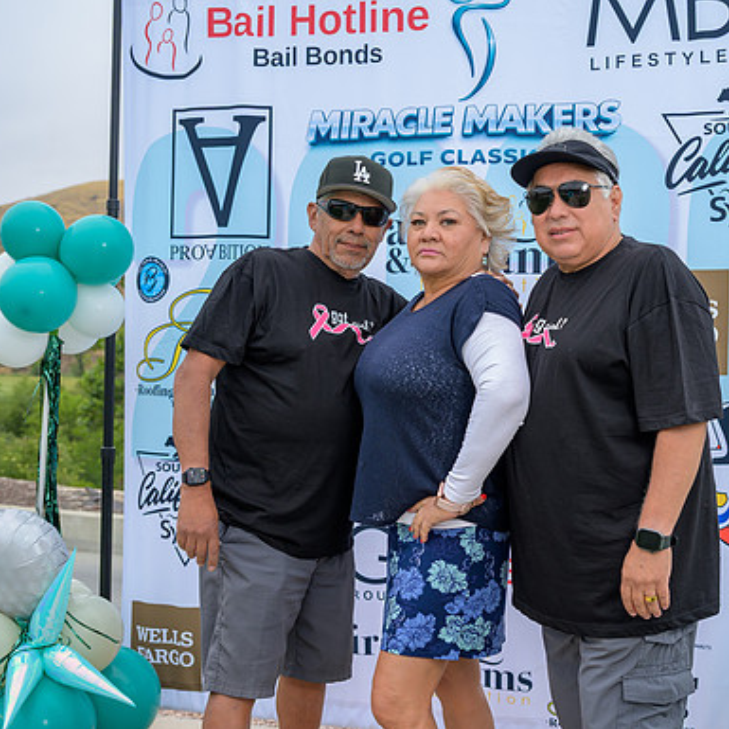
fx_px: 1191
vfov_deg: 34.0
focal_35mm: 50
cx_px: 475
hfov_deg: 33.8
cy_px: 364
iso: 320
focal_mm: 39
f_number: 4
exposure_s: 1/200
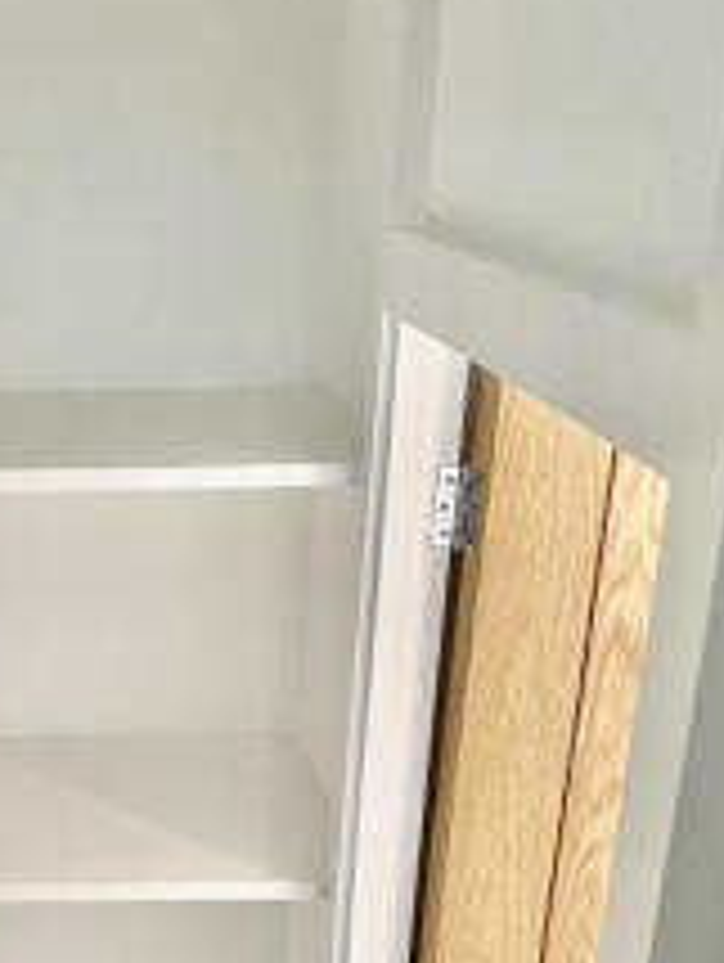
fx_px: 1475
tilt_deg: -25.3
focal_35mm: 53
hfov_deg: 26.4
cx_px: 40
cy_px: 808
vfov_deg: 34.7
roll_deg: +1.0
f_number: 1.8
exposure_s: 1/50
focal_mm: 4.25
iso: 200
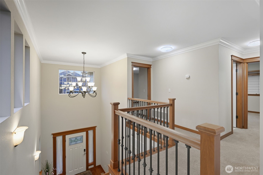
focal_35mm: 16
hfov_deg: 95.0
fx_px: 121
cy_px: 88
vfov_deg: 72.0
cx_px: 132
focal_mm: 16.5
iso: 125
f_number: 7.1
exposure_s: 1/5
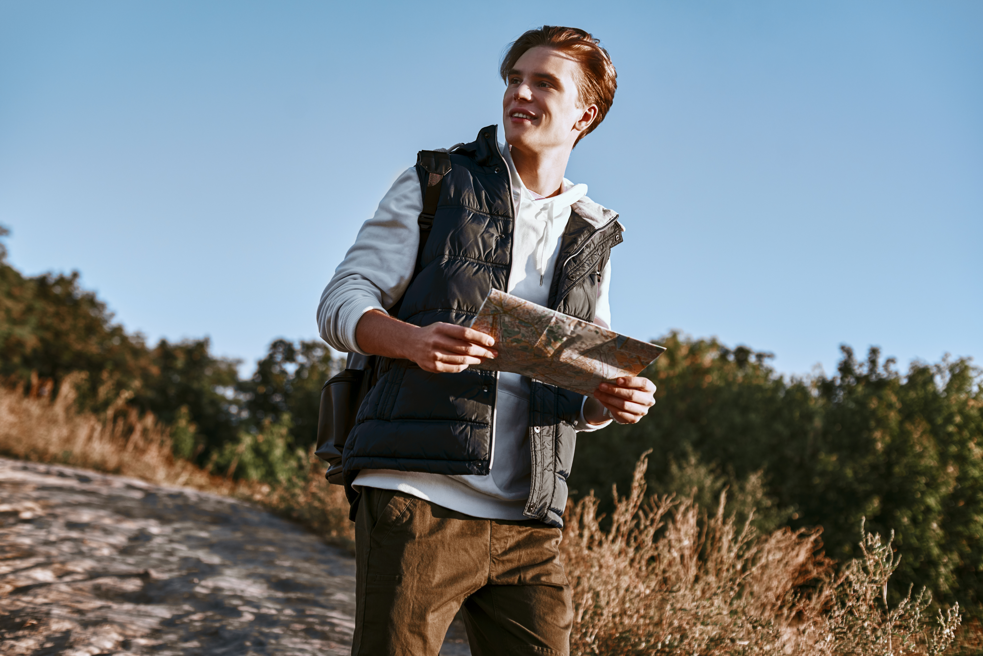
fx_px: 1366
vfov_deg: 27.0
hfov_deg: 39.6
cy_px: 328
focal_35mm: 50
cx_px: 492
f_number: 3.5
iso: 160
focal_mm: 50
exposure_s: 1/1250
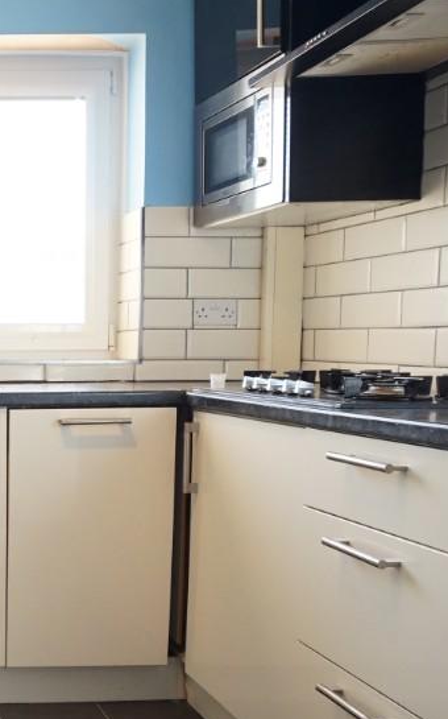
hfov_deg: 23.4
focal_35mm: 46
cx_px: -192
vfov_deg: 43.3
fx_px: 900
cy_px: 427
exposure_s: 1/160
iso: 1250
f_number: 6.3
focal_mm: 16
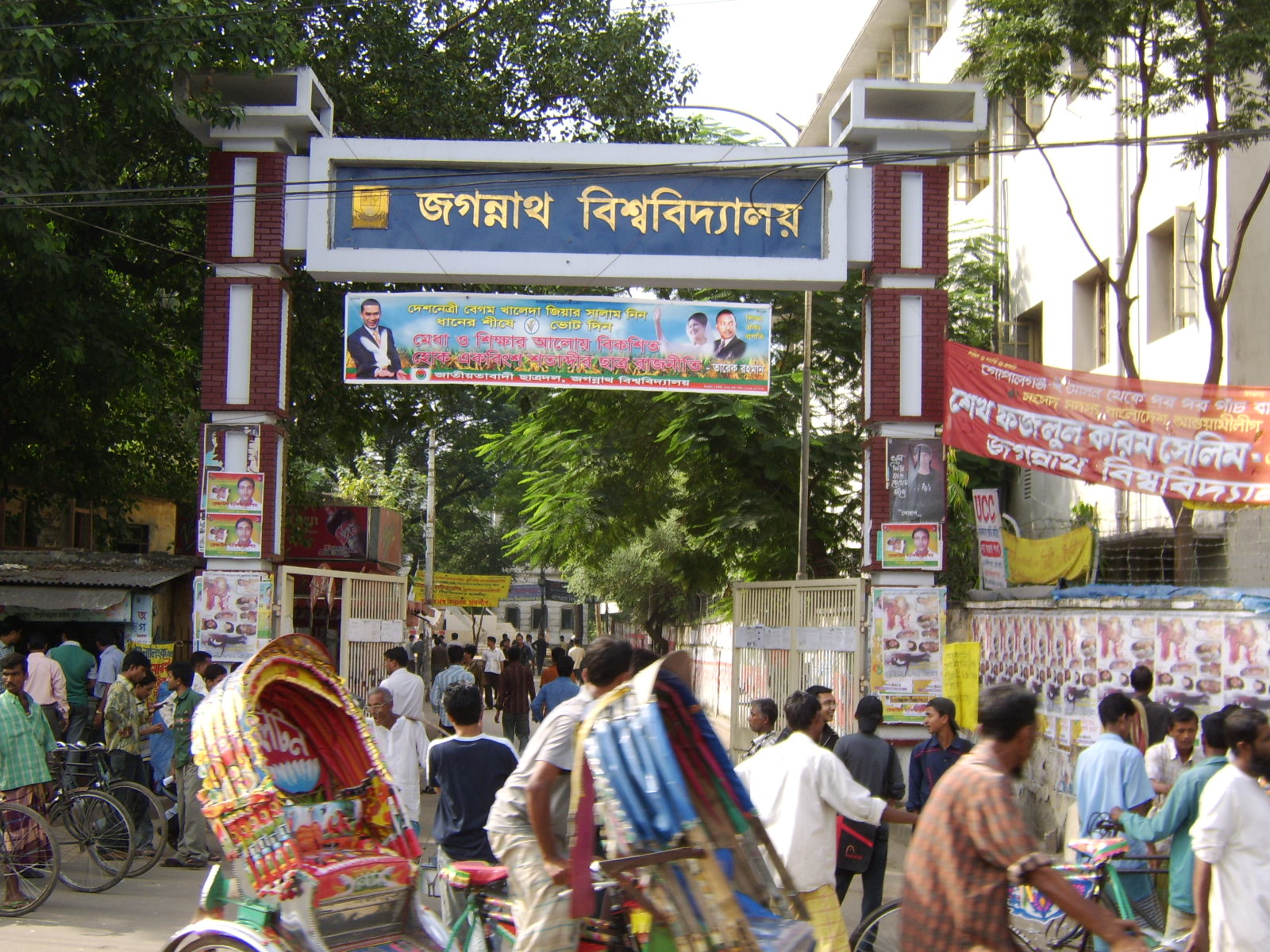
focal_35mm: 46
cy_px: 476
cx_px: 635
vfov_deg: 31.5
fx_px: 1688
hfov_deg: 41.2
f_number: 4.9
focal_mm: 11.93
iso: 71
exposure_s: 1/210
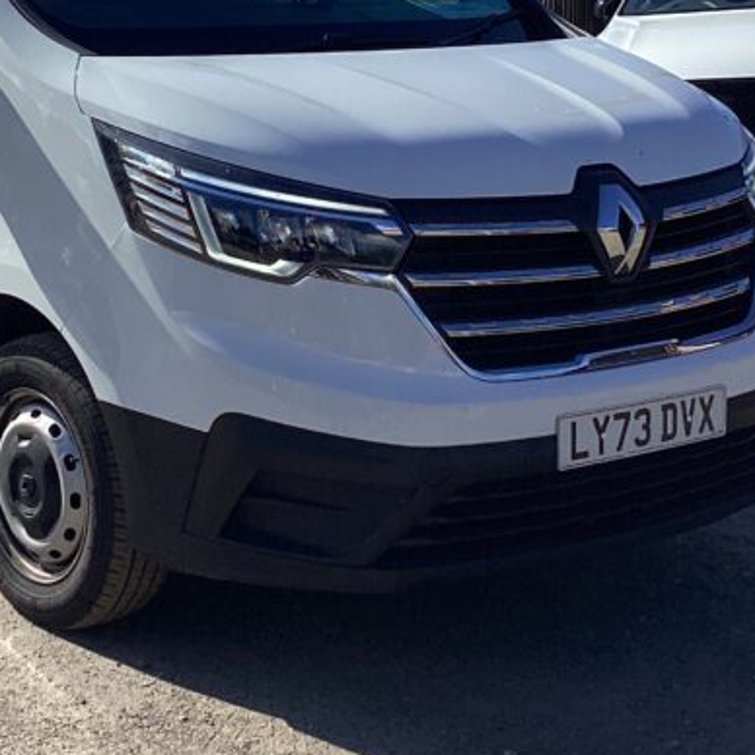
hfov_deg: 22.8
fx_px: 1851
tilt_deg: -4.6
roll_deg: +0.8
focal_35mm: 75
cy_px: 116
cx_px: 158
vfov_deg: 22.6
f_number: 2.4
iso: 25
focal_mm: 3.3
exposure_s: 1/1773
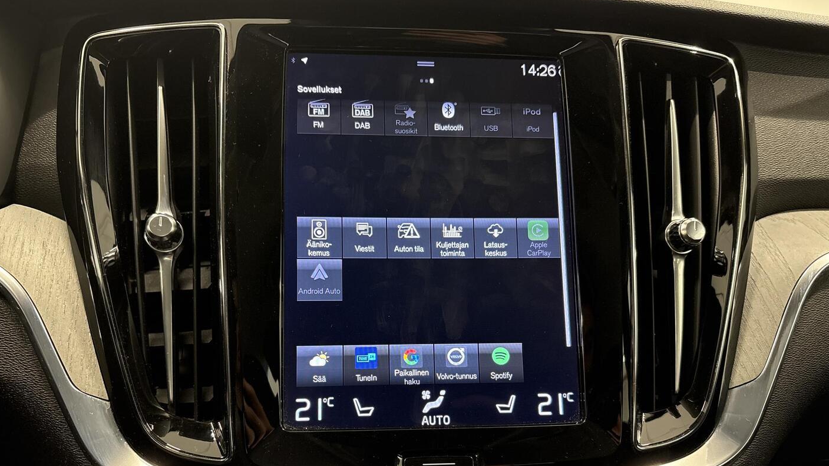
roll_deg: -0.4
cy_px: 314
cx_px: 420
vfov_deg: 39.6
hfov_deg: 66.1
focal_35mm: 29
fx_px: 637
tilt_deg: -12.8
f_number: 1.6
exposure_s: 1/47
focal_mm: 5.96
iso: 500
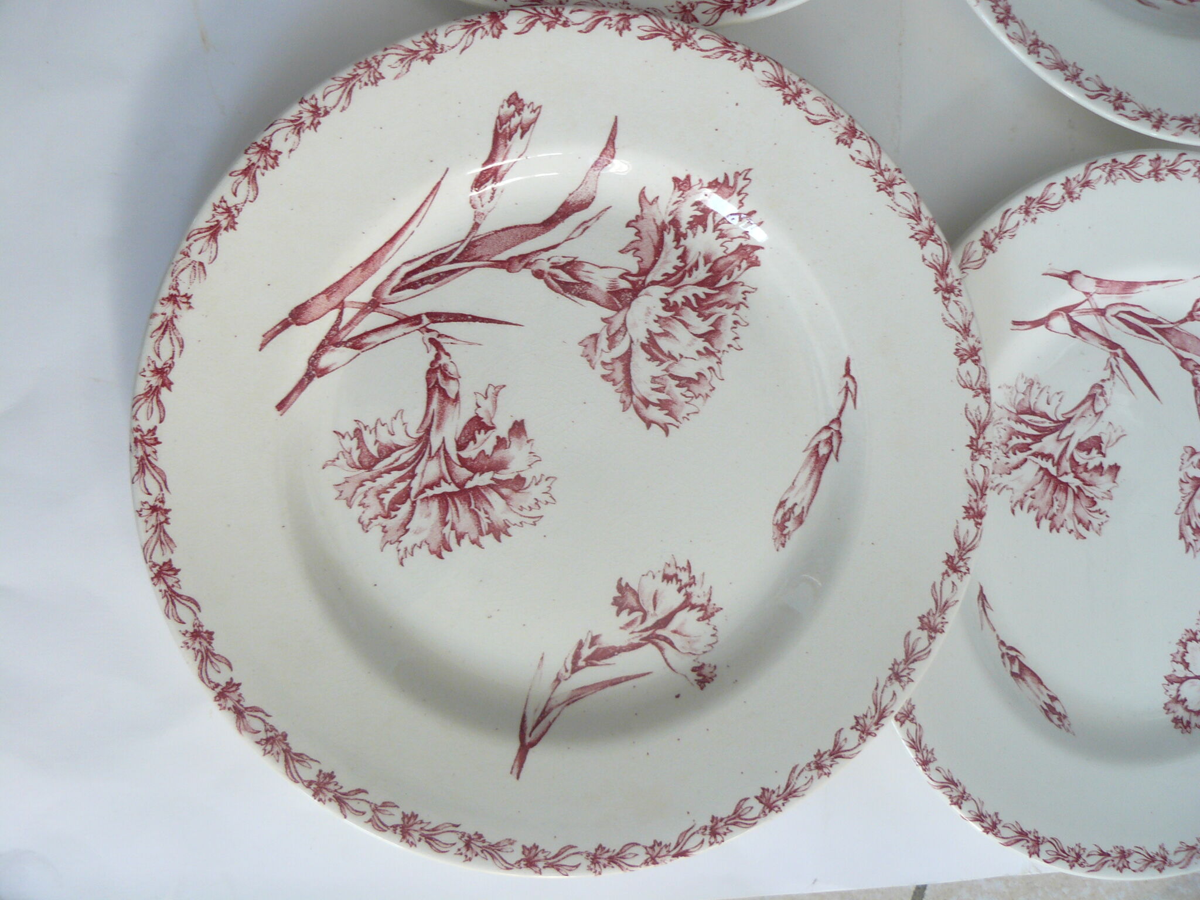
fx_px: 1248
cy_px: 450
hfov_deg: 51.4
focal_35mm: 36
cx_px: 600
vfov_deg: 39.7
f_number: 2.8
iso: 125
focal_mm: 6
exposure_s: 1/30
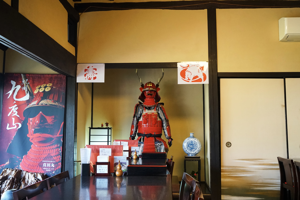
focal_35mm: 39
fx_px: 325
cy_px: 100
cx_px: 150
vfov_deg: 34.2
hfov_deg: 49.6
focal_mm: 39
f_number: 8
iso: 2000
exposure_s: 1/60
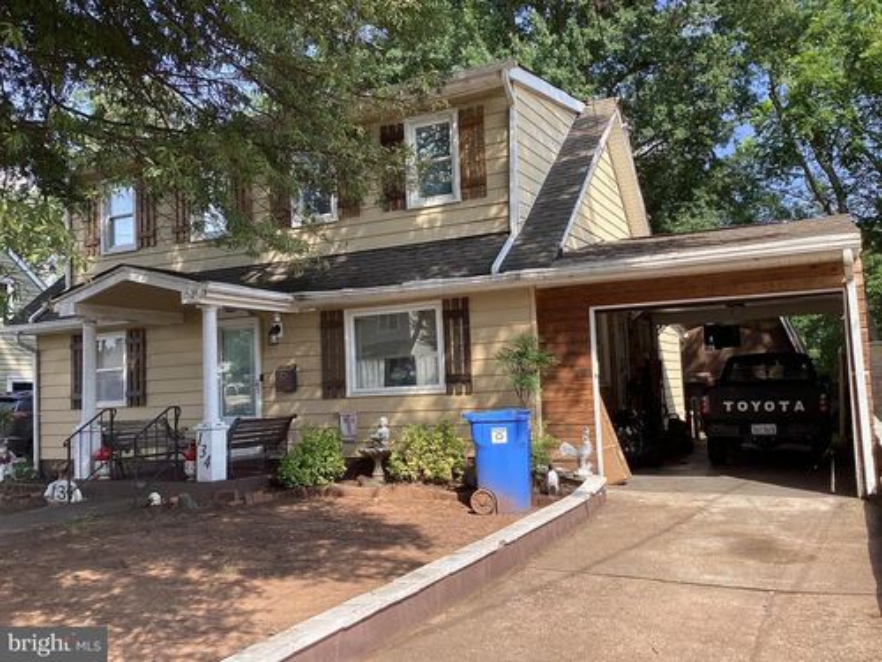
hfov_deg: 58.4
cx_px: 441
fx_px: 790
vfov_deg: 45.4
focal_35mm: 31
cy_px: 331
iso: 25
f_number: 2.4
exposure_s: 1/356
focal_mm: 3.3
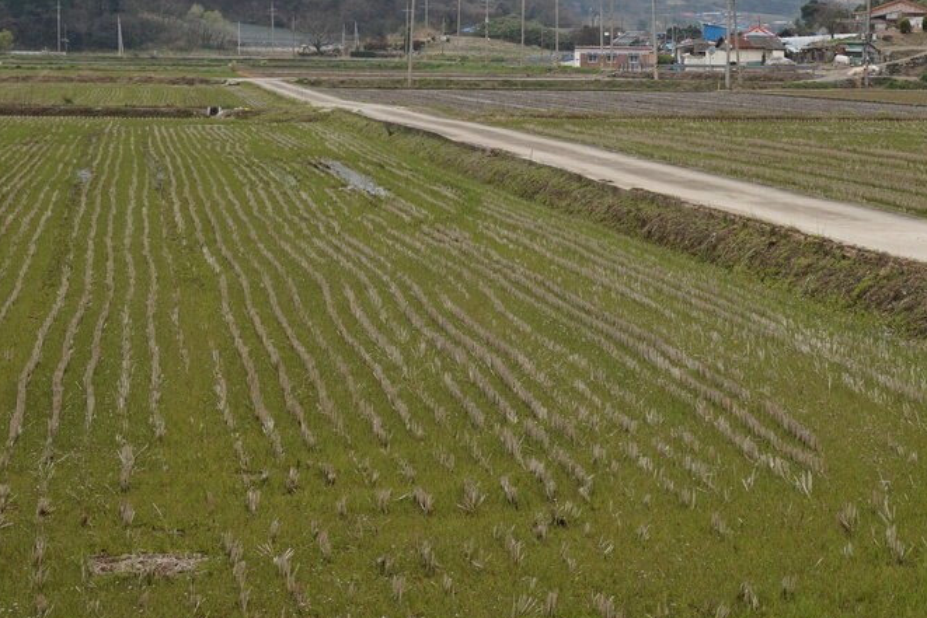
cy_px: 35
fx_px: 2371
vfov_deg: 14.7
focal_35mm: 92
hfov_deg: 22.0
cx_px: 620
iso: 100
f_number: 9
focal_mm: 29
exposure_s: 1/80
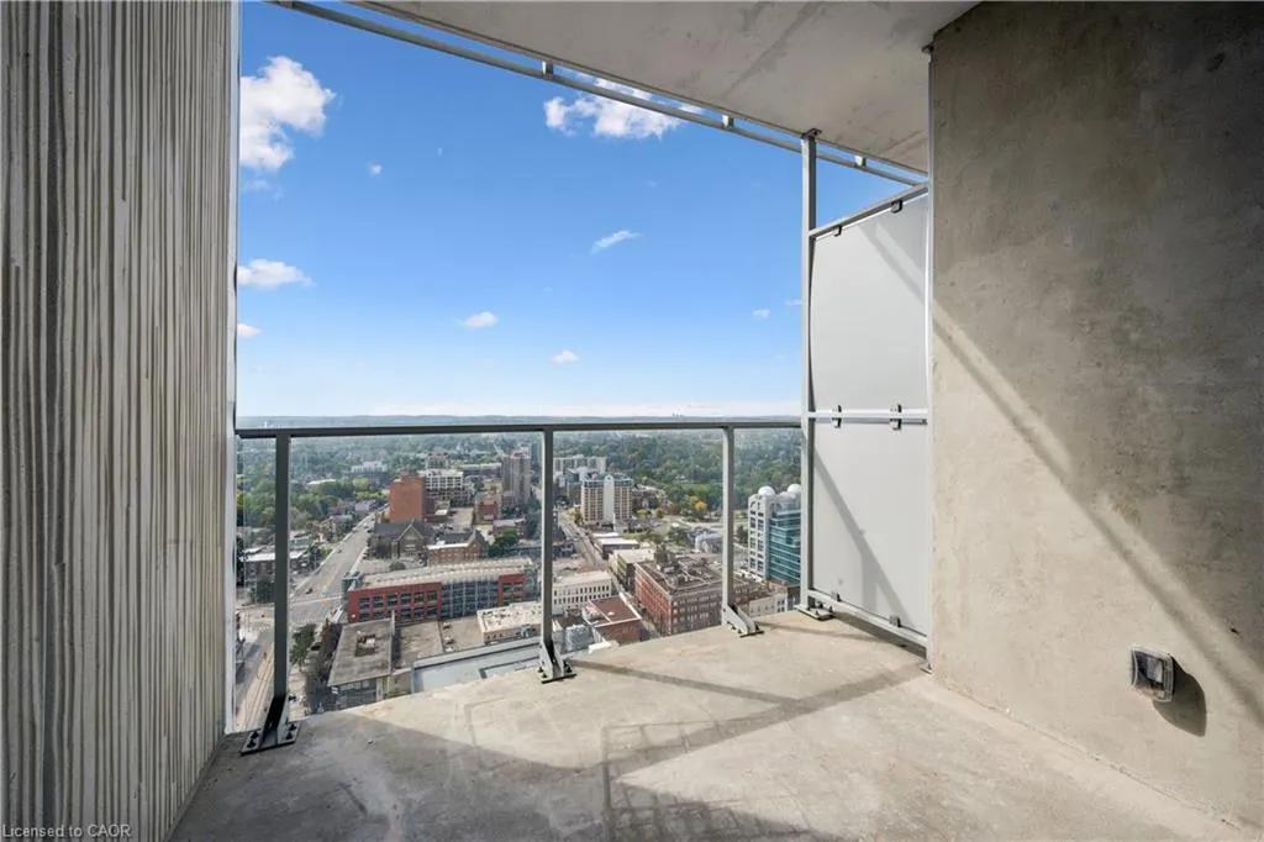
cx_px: 632
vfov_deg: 81.2
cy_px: 421
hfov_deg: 104.3
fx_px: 491
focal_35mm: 14
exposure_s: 1/400
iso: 200
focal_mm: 14
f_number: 16
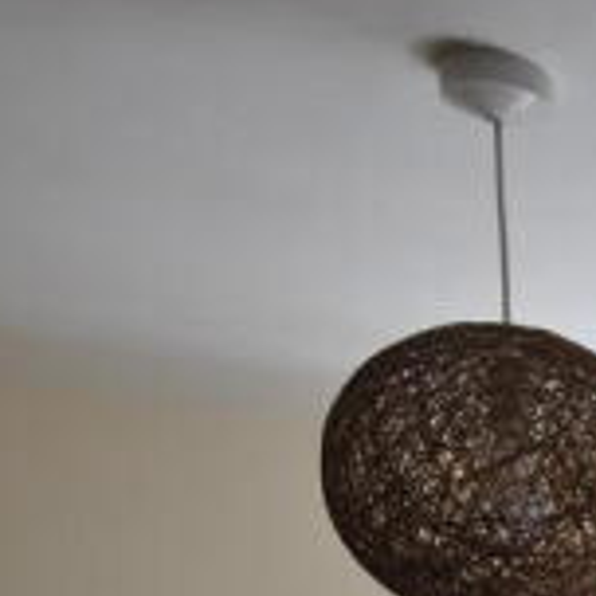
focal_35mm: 66
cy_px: 806
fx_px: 1286
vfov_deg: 22.8
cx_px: 994
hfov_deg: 20.5
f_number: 5.6
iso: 200
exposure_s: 1/125
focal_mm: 12
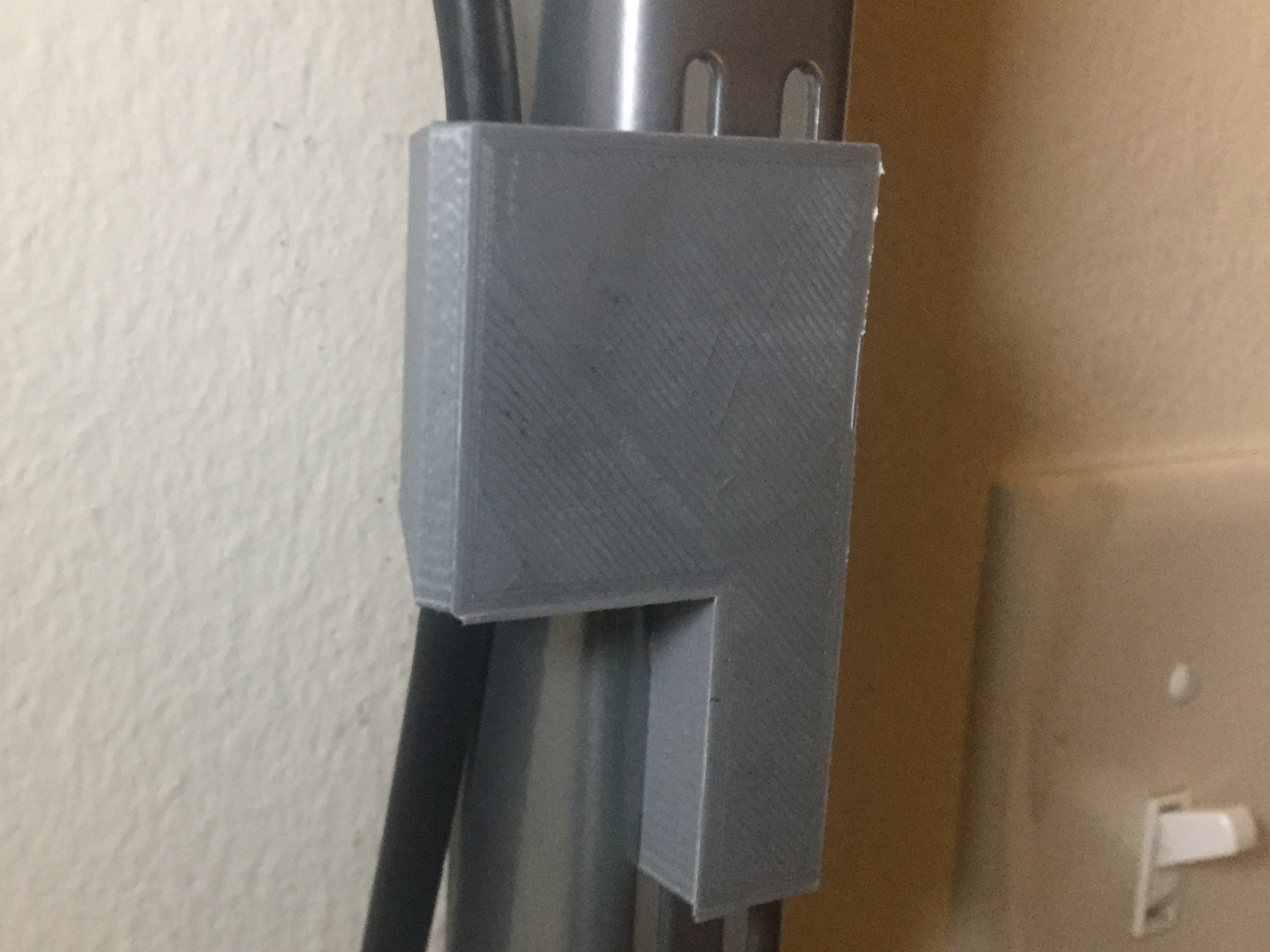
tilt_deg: -10.9
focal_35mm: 40
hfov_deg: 46.1
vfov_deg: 36.0
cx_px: 434
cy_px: 489
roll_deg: +1.8
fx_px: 1468
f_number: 2.2
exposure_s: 1/17
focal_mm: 4.15
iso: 250
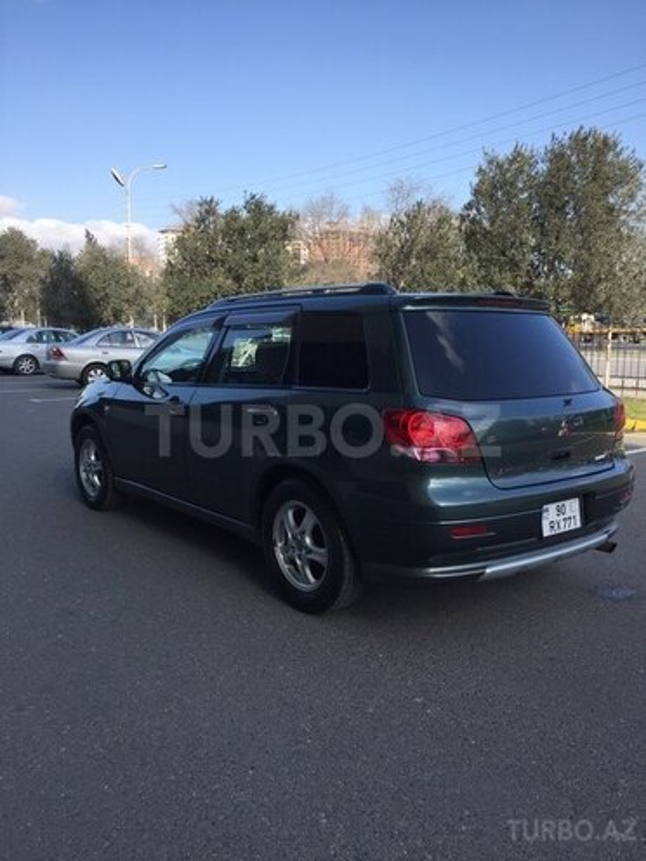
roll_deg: +0.6
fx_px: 722
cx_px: 323
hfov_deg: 48.2
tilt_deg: -7.3
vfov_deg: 61.7
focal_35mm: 29
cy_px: 430
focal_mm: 4.15
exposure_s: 1/1041
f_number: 2.2
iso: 32
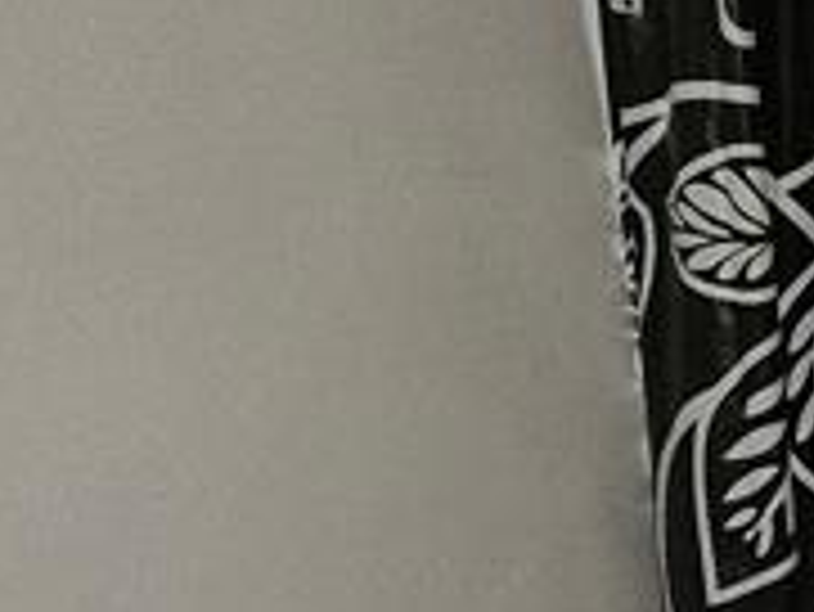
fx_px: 3059
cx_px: 1893
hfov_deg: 12.3
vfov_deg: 11.2
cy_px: 774
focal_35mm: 130
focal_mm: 5.4
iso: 100
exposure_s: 1/30
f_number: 1.8
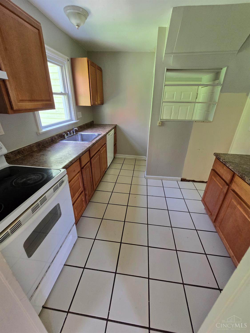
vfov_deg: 106.2
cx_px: 125
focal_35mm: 13
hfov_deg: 89.9
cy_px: 166
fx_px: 125
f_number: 2.2
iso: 200
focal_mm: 2.2
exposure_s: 1/60
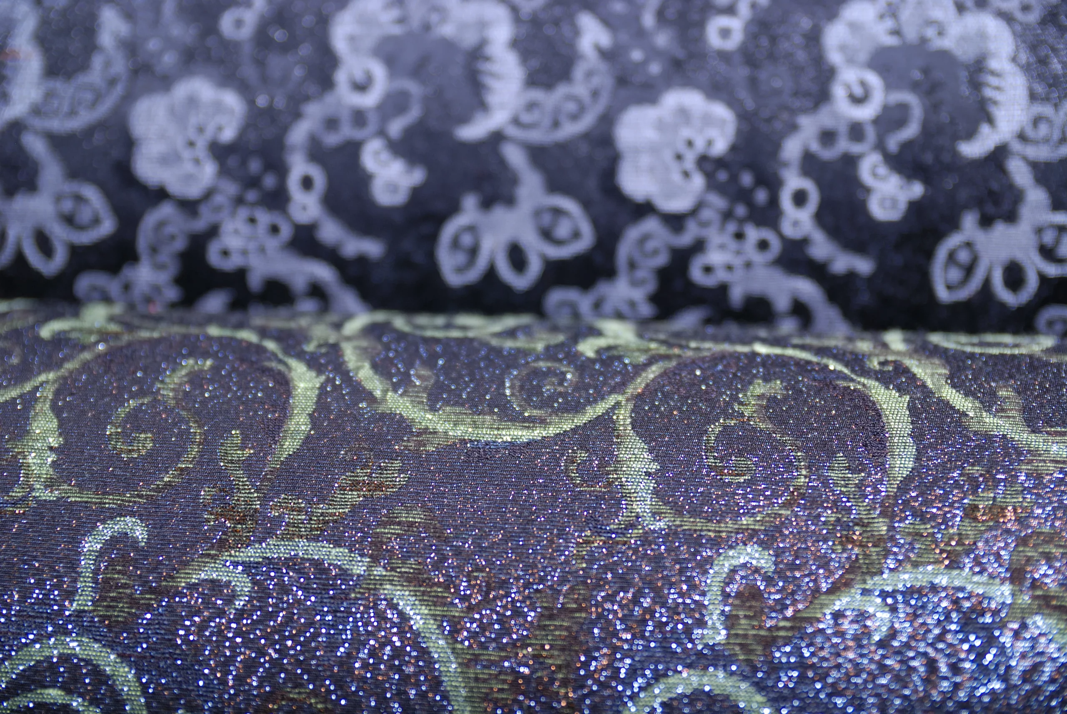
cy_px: 357
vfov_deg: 19.8
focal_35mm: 69
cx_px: 534
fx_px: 2048
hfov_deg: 29.2
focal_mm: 46
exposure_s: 1/200
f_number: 3.2
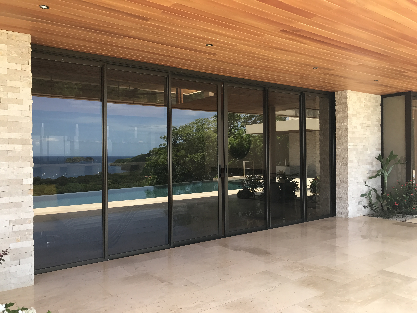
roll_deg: +0.9
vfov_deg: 49.7
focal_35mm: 28
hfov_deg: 63.4
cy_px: 156
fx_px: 337
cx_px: 208
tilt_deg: -0.5
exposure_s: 1/300
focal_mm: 3.99
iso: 20
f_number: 1.8
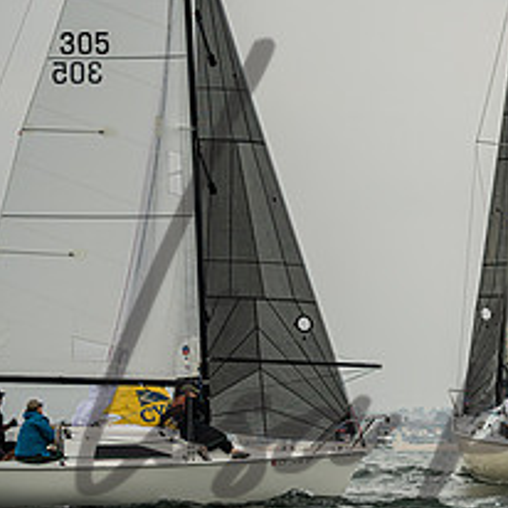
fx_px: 4101
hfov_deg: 7.0
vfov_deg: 7.1
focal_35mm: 247
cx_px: 626
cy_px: 391
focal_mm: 100
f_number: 4.5
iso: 180
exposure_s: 1/4000
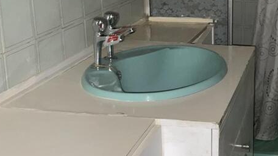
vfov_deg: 16.9
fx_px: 523
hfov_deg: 29.0
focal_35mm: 71
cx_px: 226
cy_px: 51
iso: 50
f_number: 1.8
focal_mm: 3
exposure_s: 1/16
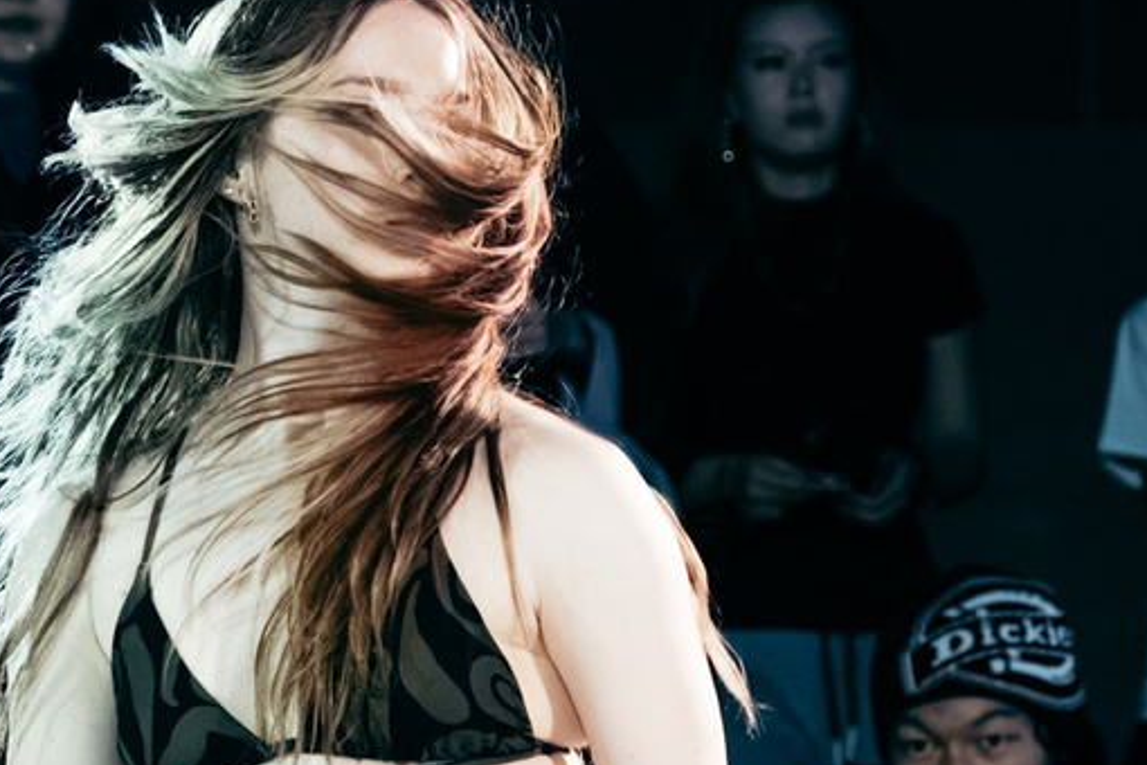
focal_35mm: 245
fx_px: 7805
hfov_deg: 8.4
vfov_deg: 5.6
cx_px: 400
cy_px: 305
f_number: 2.8
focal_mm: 48
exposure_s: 1/800
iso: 3200
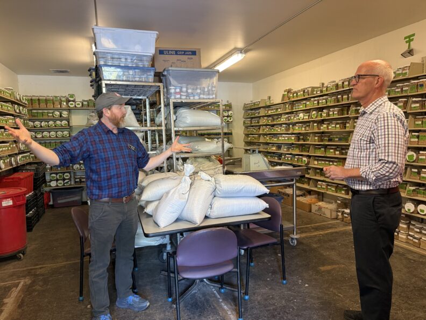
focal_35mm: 24
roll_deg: +1.3
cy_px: 160
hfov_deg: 71.6
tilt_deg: -5.8
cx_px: 213
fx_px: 295
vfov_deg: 56.8
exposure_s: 1/53
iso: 320
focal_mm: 6.76
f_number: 1.78
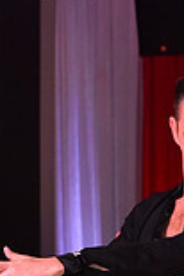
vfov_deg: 6.6
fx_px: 2359
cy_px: 426
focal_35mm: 307
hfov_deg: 4.5
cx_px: 4
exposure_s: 1/320
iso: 2500
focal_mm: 82
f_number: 6.3
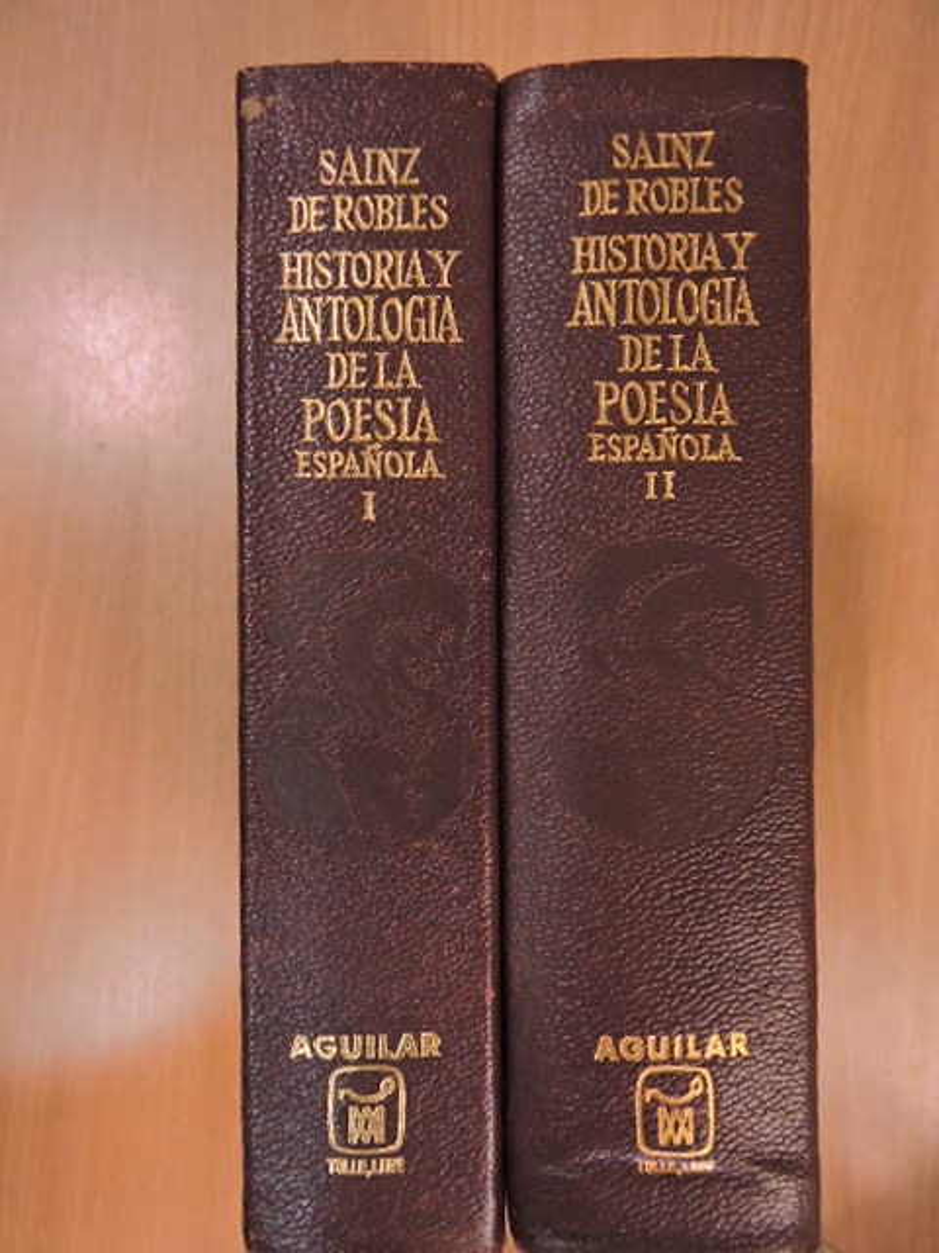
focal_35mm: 24
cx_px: 470
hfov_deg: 56.8
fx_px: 868
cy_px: 626
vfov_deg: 71.6
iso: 800
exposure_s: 1/50
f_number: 3.3
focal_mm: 4.3
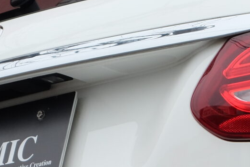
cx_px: 211
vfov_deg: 6.3
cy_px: 373
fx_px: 1459
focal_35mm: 210
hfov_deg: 9.8
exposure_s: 1/420
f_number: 8
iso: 400
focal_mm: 28.9
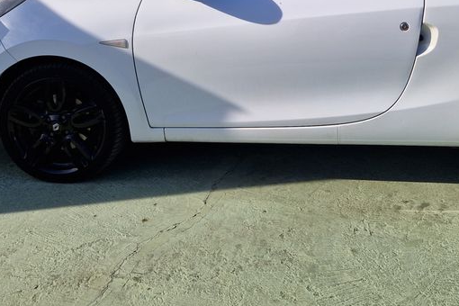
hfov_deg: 40.7
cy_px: -17
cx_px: 298
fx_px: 612
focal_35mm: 48
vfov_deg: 26.2
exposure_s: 1/2320
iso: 50
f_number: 1.8
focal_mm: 5.4
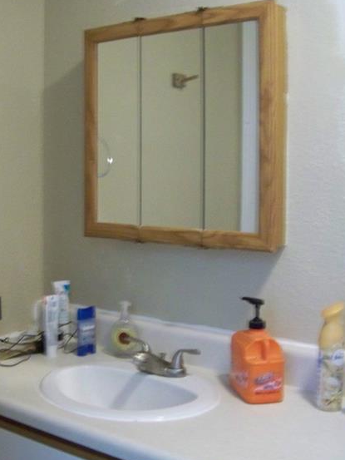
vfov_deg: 38.1
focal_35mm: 50
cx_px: 131
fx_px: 664
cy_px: 190
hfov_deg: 29.0
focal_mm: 5.85
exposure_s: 1/6
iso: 400
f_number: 2.8
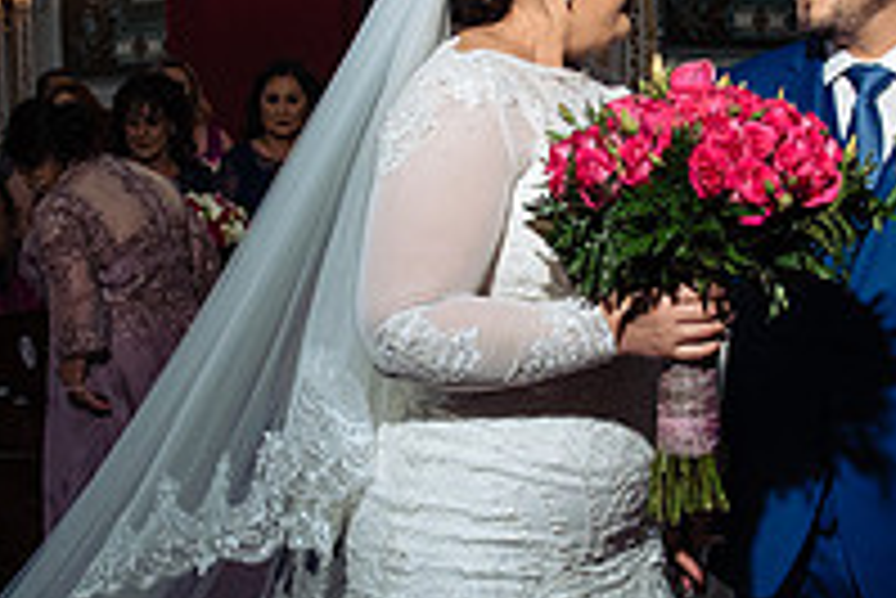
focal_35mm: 70
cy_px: 362
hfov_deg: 28.8
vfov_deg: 19.5
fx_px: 1743
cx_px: 455
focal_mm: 24
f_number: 6.3
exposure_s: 1/160
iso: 1600
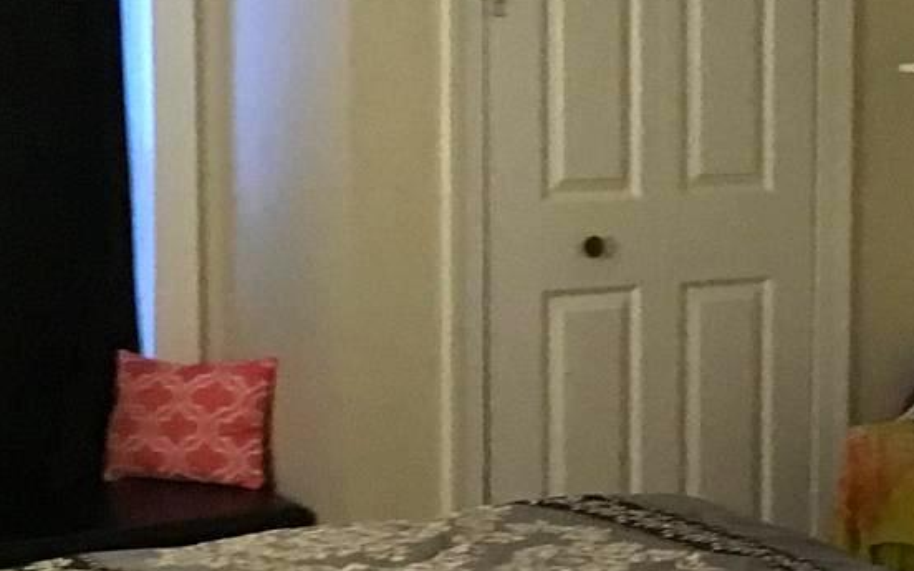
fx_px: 2840
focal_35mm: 114
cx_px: 1032
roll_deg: -1.4
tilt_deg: -3.6
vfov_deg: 11.5
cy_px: 306
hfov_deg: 17.6
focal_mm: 4.15
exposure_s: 1/17
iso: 320
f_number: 2.2
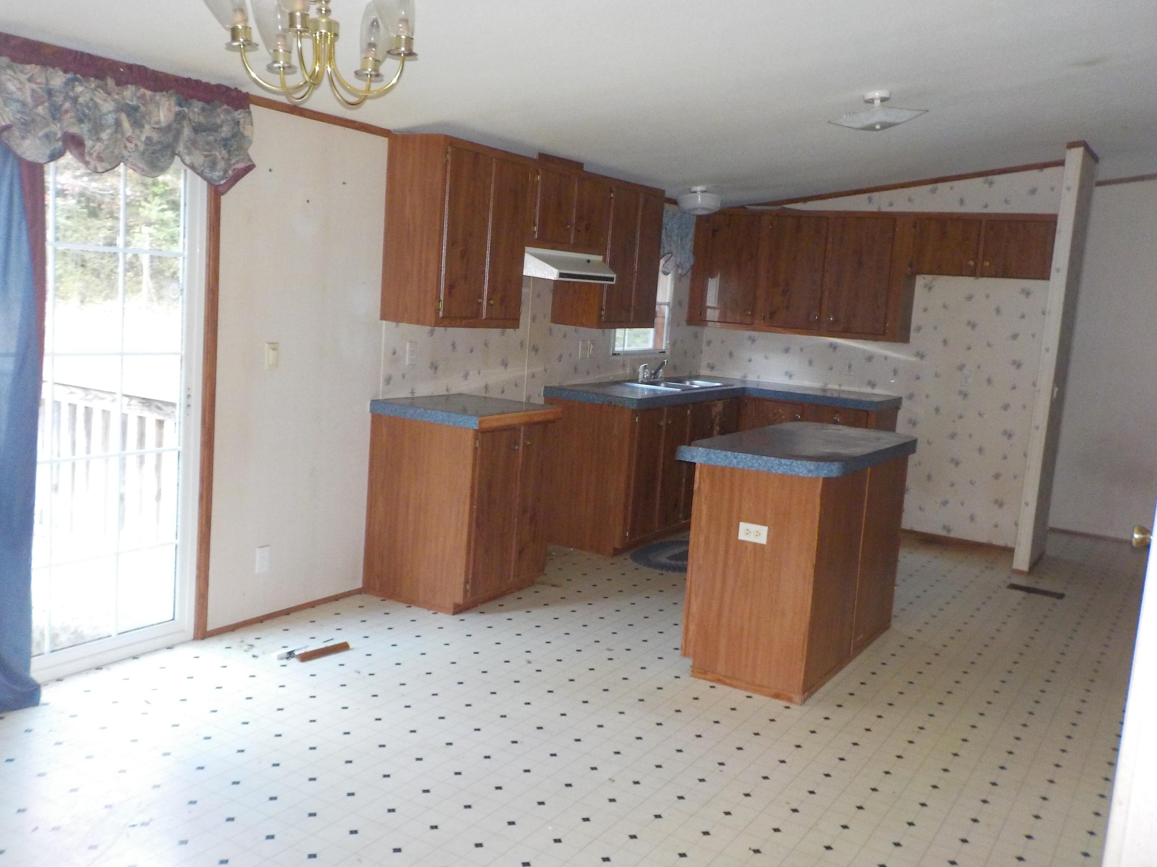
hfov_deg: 60.0
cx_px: 578
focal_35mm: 30
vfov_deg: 46.8
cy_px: 434
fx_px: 1003
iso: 400
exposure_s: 1/30
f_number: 3.3
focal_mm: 4.1
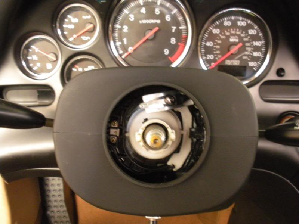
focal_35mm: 35
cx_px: 150
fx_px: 302
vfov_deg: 40.7
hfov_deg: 52.6
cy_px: 112
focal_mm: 6.3
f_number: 3.5
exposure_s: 1/3.3
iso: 800
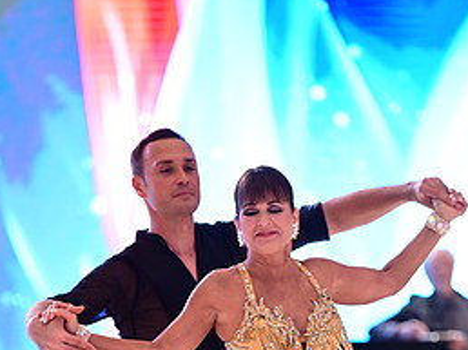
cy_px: 444
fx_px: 4673
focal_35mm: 346
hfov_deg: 5.7
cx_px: 227
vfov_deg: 4.3
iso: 2000
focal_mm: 160
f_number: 2.8
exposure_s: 1/320
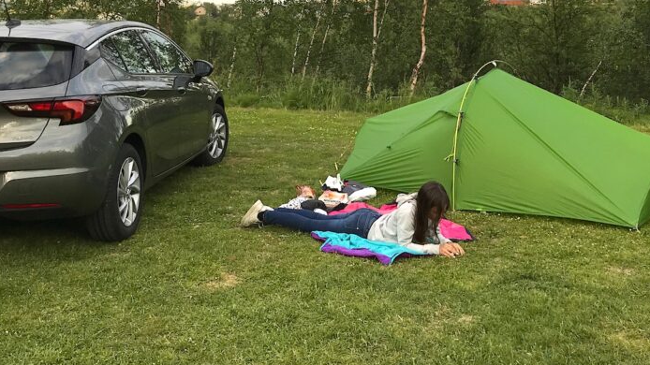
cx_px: 296
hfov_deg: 45.4
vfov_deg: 25.7
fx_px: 775
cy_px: 43
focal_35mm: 45
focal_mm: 3.99
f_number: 1.8
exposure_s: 1/282
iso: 20
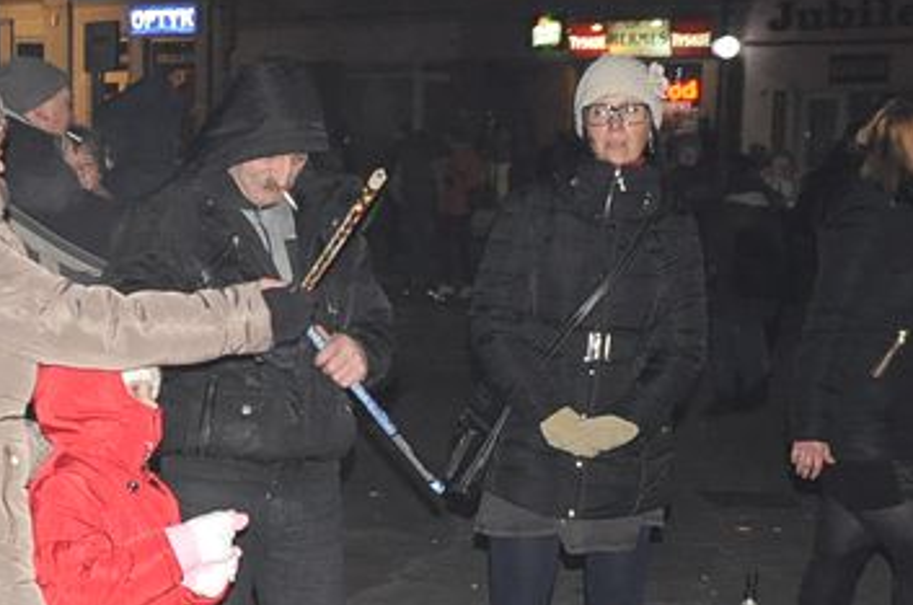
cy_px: 508
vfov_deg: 14.4
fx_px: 2380
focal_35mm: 94
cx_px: 204
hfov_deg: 21.5
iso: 1600
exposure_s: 1/60
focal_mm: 26
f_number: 5
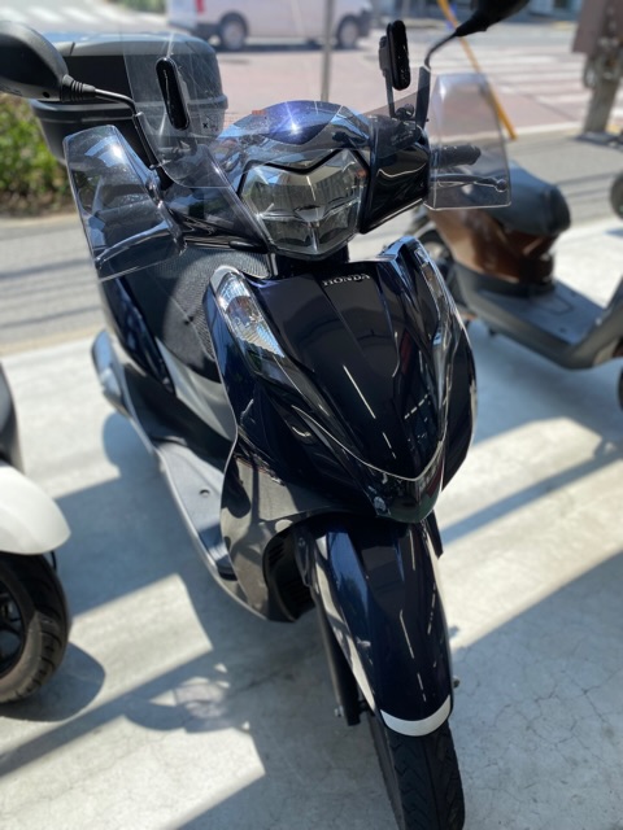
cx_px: 312
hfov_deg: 53.1
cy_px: 415
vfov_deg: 67.3
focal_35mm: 26
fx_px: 624
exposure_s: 1/912
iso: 32
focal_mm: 4.25
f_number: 1.8
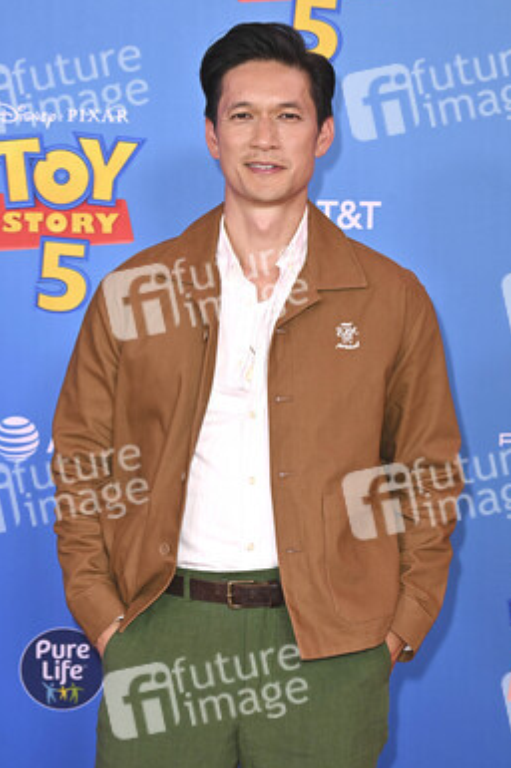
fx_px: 1664
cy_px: 393
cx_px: 263
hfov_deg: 17.5
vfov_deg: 26.0
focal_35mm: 78
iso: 1250
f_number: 6.3
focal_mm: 75
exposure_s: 1/250
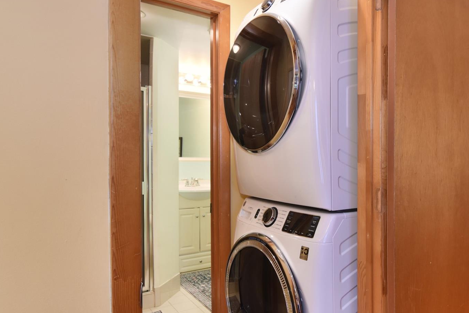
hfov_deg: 69.5
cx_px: 322
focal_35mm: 25
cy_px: 154
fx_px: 322
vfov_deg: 51.7
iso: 640
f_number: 7.1
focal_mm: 11
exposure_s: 1/40
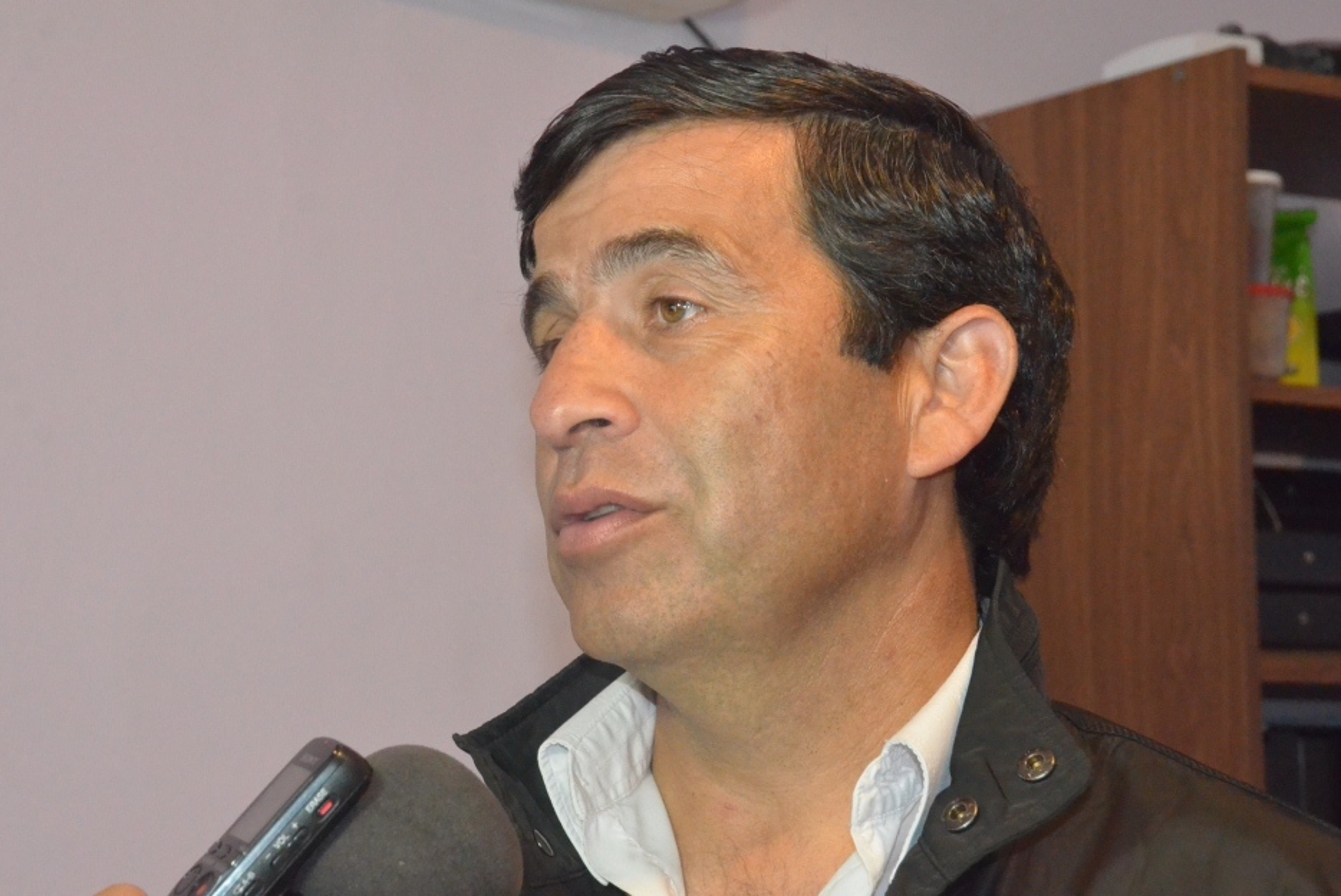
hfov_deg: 28.1
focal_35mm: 72
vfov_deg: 19.0
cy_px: 448
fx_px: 2684
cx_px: 670
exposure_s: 1/80
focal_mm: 48
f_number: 8
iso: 6400
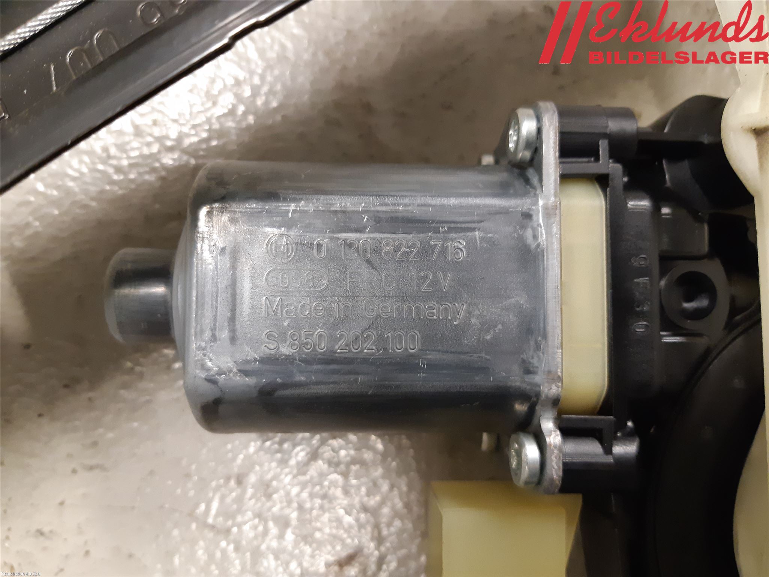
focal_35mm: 26
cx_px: 384
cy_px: 288
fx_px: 578
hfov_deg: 67.3
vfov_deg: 53.1
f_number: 1.7
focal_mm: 3.93
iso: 250
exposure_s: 1/25
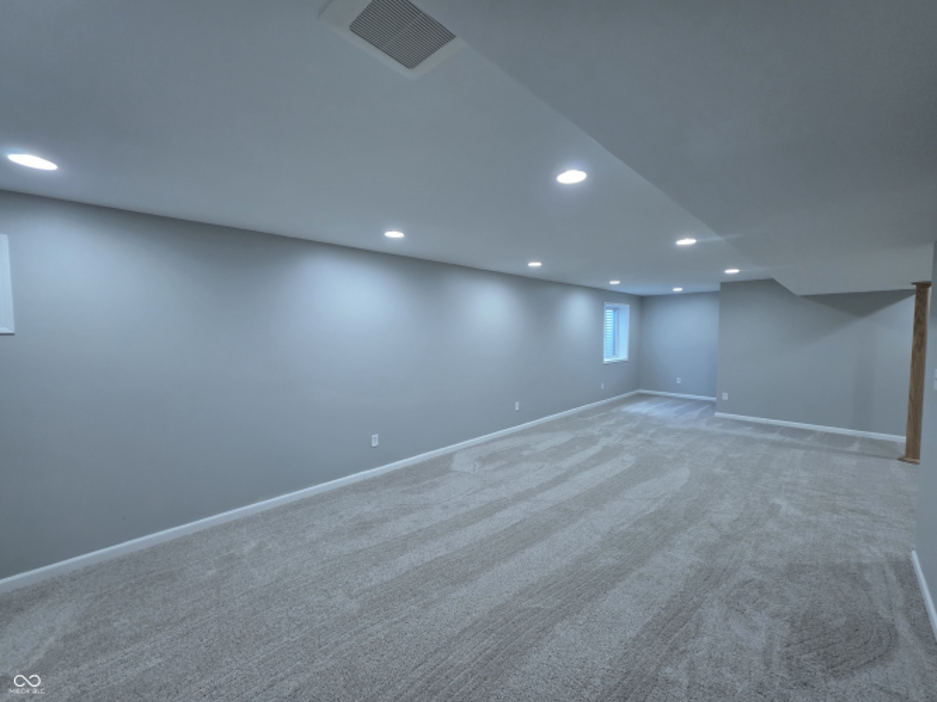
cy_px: 351
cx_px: 468
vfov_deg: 89.9
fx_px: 352
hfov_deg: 106.2
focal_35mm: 13
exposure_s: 1/60
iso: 160
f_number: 1.9
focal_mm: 2.2
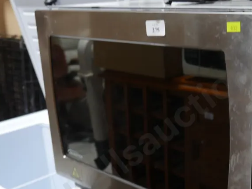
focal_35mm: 57
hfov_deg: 33.4
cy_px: 128
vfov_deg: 25.5
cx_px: 170
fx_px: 415
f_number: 3.6
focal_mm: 16
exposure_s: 1/60
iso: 400
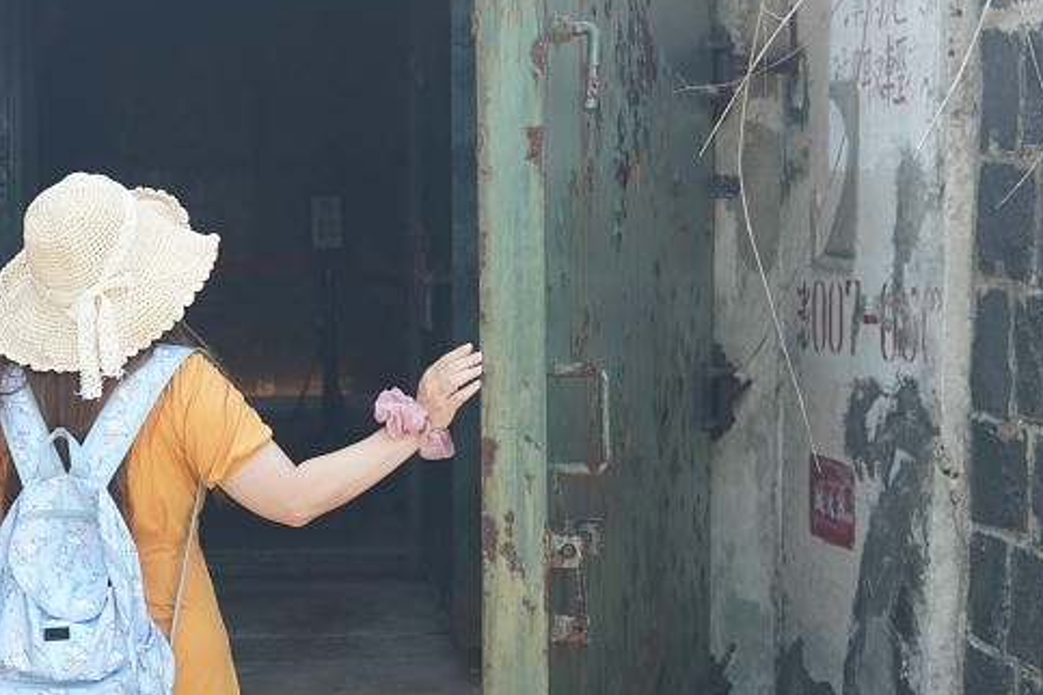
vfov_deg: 17.7
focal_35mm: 77
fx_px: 2231
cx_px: 259
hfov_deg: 26.0
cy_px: 391
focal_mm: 31
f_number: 4
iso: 320
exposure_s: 1/160
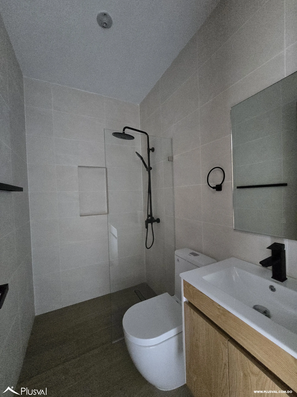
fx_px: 149
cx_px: 148
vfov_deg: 106.2
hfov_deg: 89.9
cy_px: 198
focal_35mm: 13
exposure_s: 1/40
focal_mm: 2.2
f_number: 2.2
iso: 1600
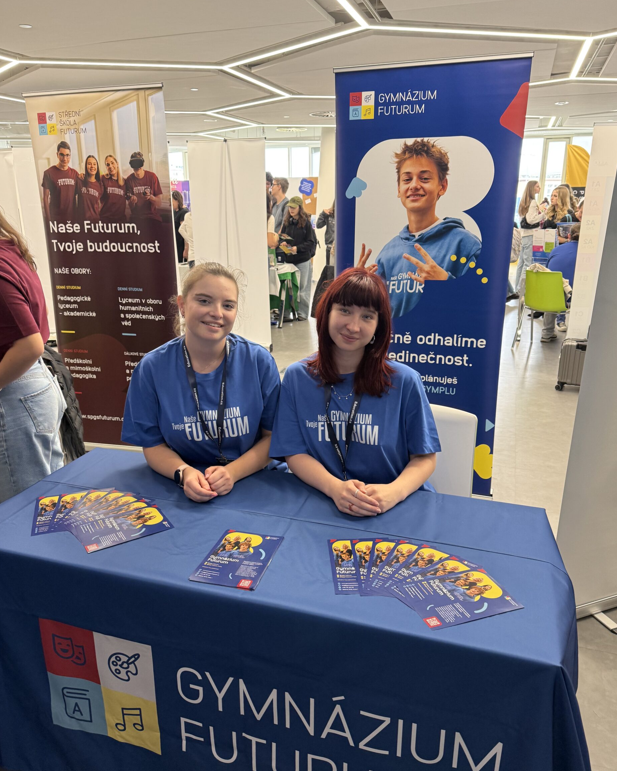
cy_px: 397
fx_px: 594
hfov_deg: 54.9
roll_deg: +0.4
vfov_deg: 66.0
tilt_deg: -16.0
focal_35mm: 26
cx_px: 302
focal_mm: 6.76
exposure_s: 1/90
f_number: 1.78
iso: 200
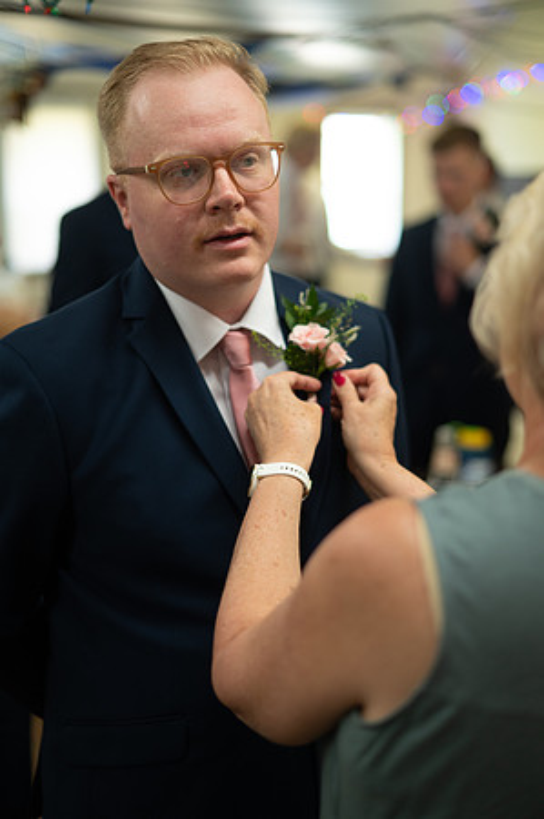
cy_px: 410
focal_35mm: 50
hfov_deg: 26.9
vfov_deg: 39.6
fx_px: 1136
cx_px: 272
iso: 1000
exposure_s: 1/320
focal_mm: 50
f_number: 2
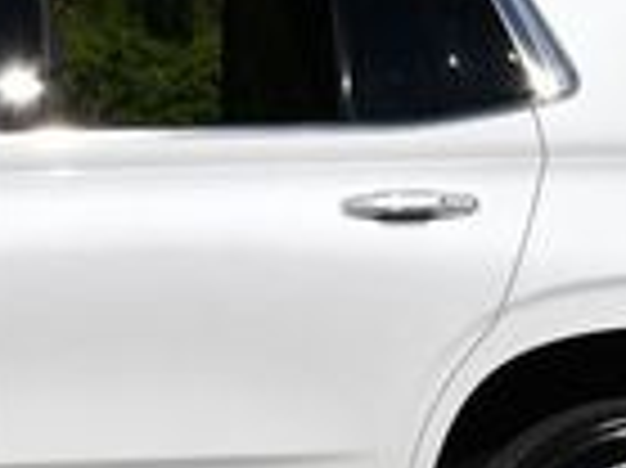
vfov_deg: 6.4
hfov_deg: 8.5
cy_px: 40
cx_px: -95
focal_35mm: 230
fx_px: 4156
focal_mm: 26
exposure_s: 1/400
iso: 100
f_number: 10
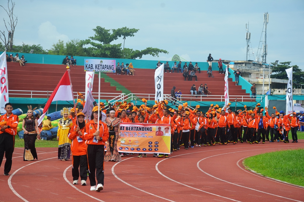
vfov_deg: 12.1
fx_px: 948
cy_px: 101
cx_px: 152
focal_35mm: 112
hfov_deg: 18.2
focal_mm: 75
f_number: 8
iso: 110
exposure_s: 1/250
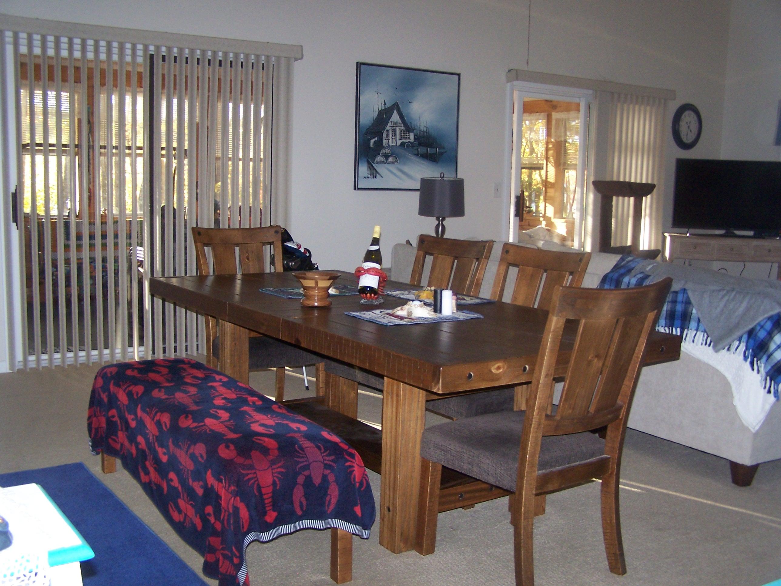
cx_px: 390
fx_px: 857
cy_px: 293
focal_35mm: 38
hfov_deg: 49.0
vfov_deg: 37.7
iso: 140
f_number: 2.8
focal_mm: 6.3
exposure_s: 1/60
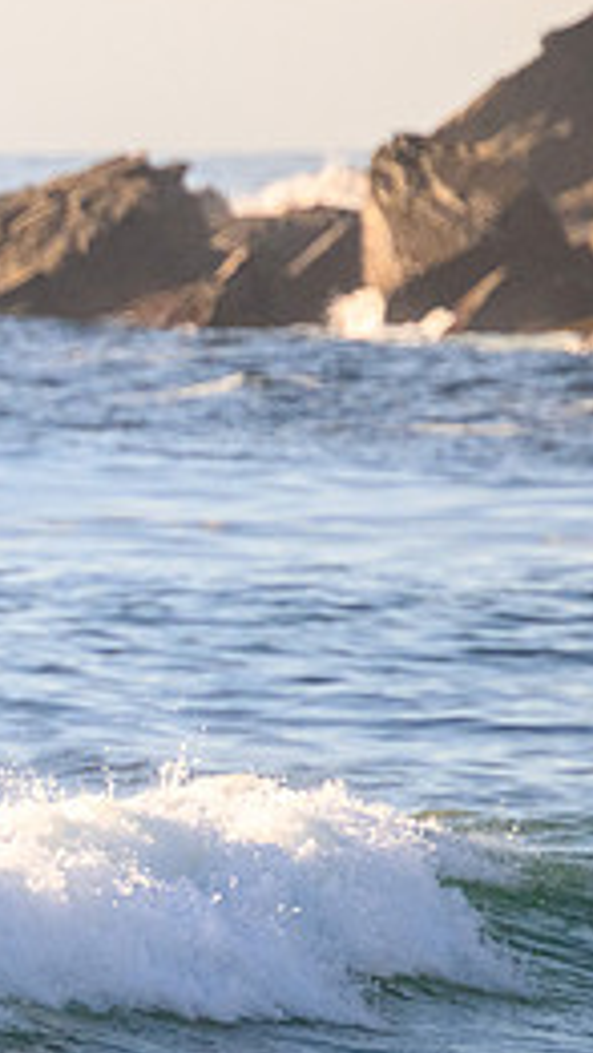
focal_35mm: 1886
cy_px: 656
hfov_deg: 0.6
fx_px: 52670
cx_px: -524
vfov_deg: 1.1
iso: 1800
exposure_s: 1/2000
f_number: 11
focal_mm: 800
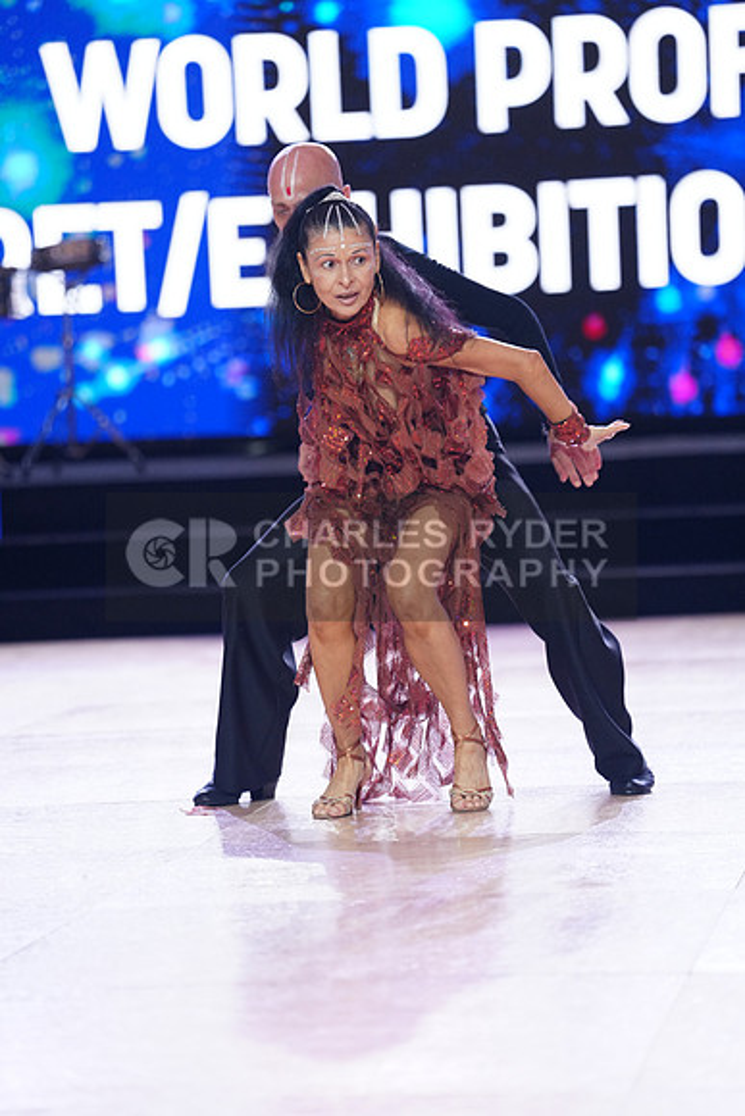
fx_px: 4839
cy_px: 558
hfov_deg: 8.8
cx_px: 372
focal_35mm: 156
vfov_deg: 13.2
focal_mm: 156
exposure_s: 1/400
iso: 2000
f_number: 2.8
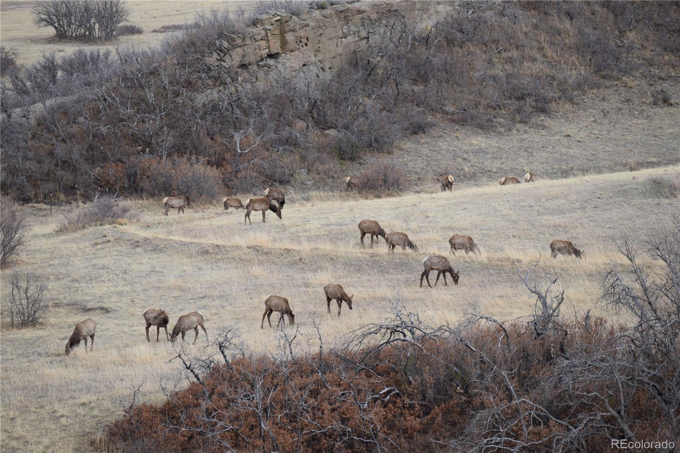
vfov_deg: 5.5
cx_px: 340
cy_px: 226
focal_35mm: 248
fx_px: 4674
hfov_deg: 8.3
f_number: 5.6
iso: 320
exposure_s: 1/500
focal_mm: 165
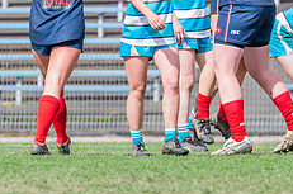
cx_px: 250
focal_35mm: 1452
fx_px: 11793
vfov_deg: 0.9
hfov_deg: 1.4
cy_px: -30
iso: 800
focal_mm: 420
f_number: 9
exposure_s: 1/1600
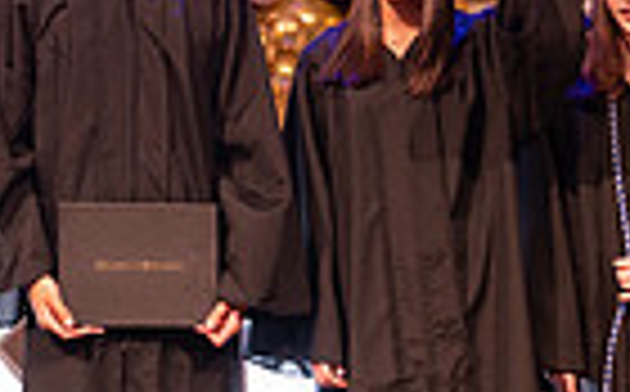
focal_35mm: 186
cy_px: -34
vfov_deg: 7.0
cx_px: 81
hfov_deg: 11.2
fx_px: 3188
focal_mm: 44
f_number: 4
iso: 1600
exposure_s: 1/200
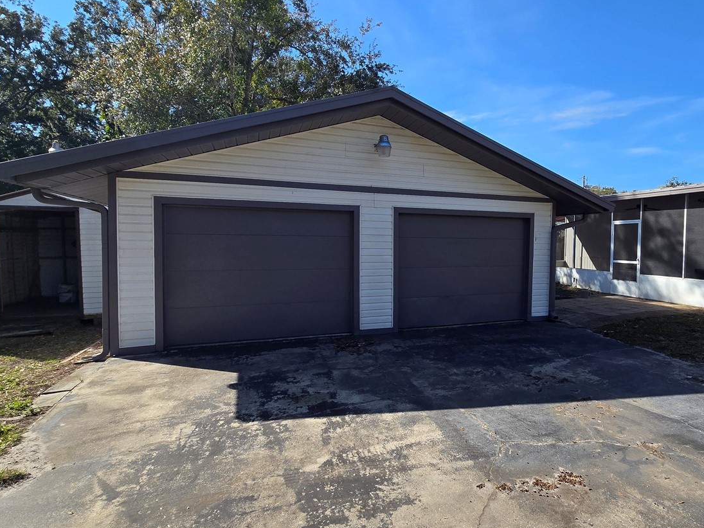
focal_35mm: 19
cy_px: 261
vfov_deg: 68.7
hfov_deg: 83.5
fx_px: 386
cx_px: 426
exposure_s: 1/1538
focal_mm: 2.2
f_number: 2.2
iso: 50
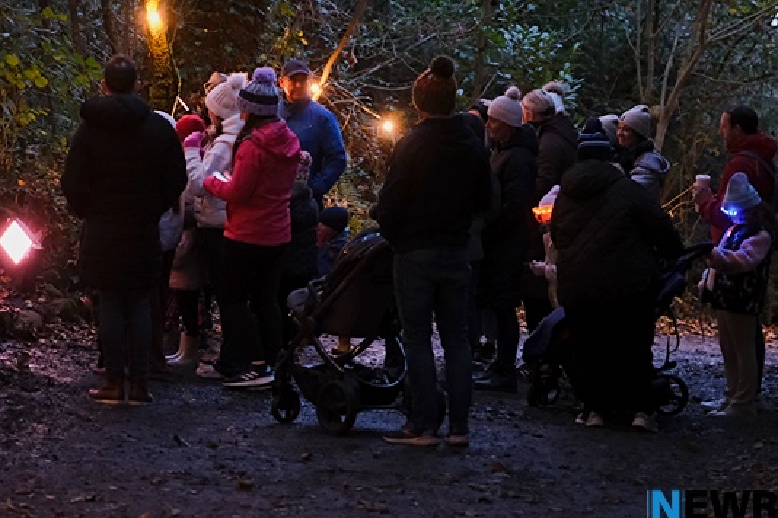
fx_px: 4214
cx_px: 226
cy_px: 116
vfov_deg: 7.0
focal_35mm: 195
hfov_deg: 10.5
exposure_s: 1/27
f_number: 2.8
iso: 3200
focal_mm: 74.4
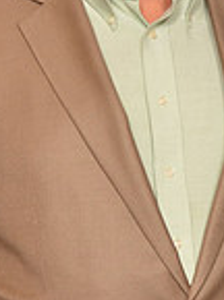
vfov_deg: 7.2
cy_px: 161
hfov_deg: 5.3
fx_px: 2401
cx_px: 239
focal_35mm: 277
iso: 200
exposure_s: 1/60
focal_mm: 48
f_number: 5.6
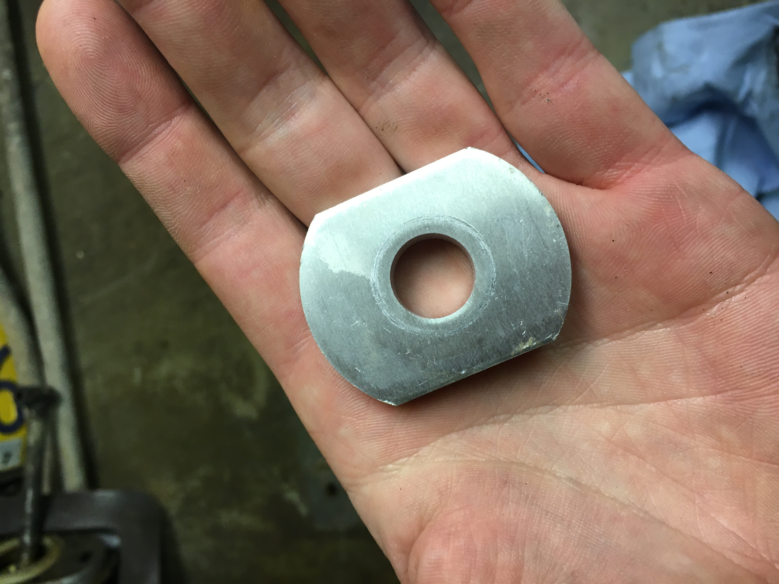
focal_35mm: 29
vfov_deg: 48.2
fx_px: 653
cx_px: 390
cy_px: 292
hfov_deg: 61.7
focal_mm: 4.15
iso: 80
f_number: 2.2
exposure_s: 1/30
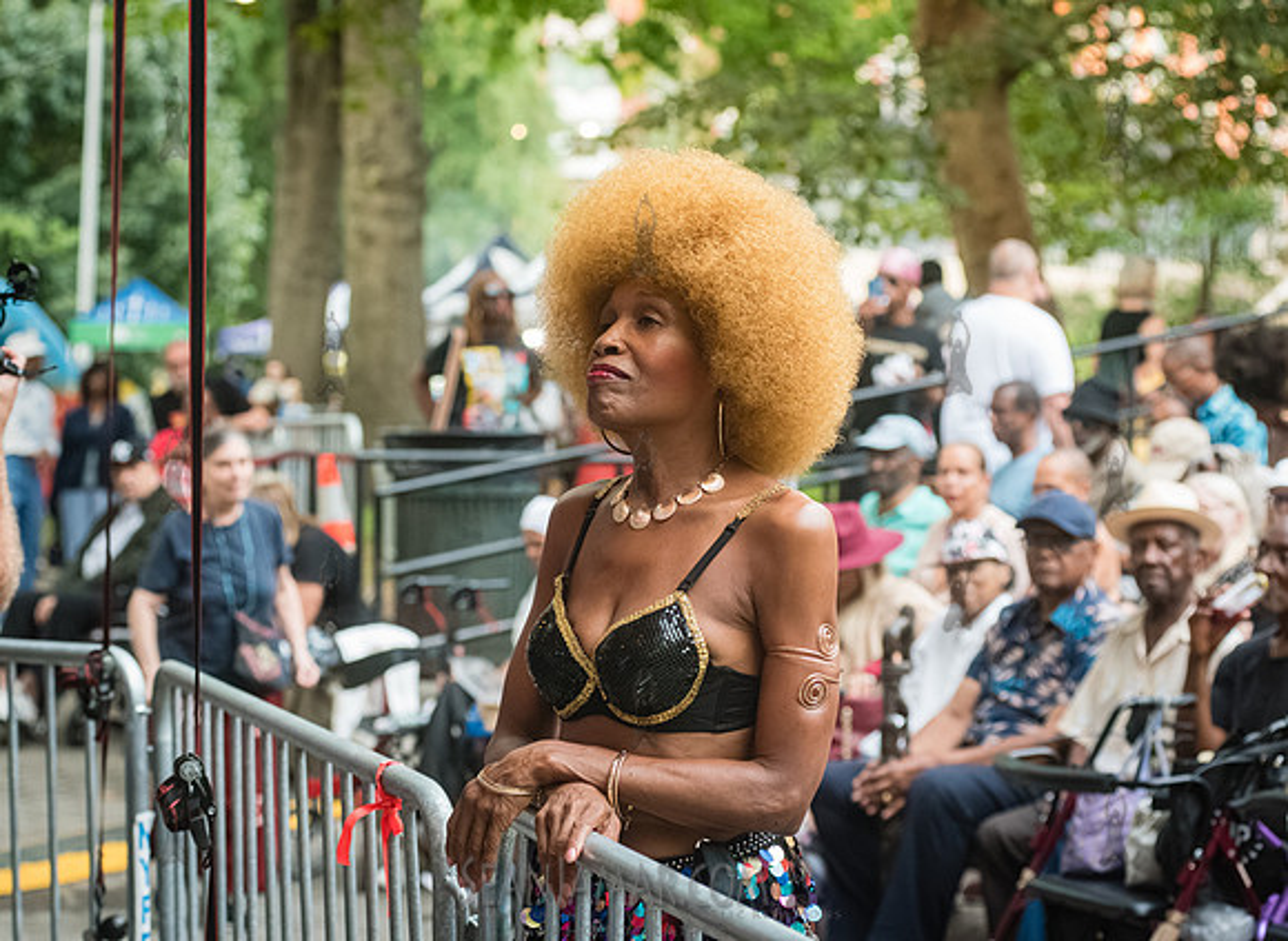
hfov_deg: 22.8
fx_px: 3199
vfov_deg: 16.7
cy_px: 461
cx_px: 569
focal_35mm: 87
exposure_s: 1/500
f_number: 4
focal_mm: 80
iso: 6400
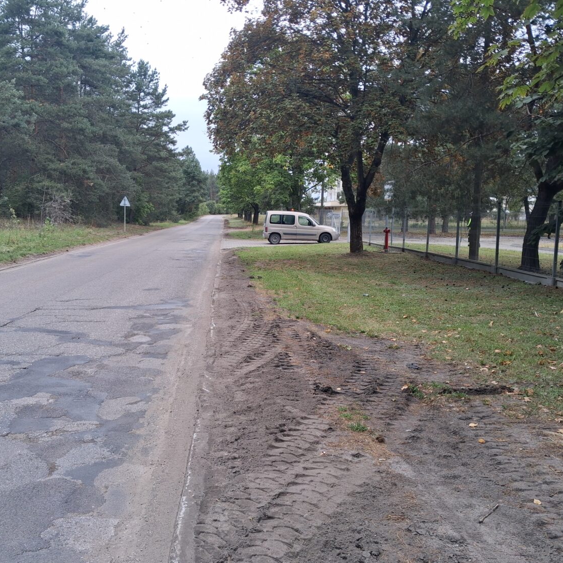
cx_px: 250
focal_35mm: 33
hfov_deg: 49.6
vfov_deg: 49.7
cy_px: 288
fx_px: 607
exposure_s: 1/188
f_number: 1.8
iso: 20
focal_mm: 4
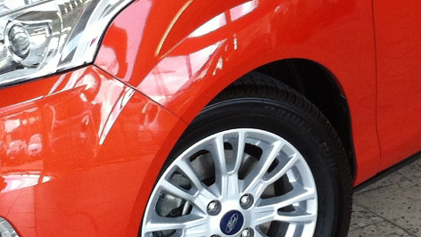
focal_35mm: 129
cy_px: -70
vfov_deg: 9.3
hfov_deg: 16.6
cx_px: 235
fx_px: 1441
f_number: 2.8
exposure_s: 1/30
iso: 100
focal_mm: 3.85
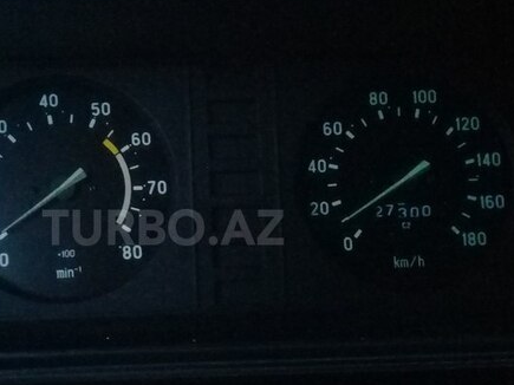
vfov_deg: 30.8
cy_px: 227
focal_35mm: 47
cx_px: 163
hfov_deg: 39.9
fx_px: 698
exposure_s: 1/17
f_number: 2.2
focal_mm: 3.3
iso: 1250
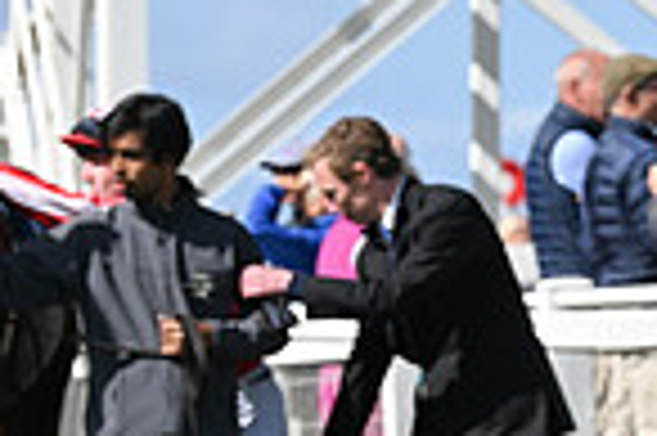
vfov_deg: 2.8
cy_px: 110
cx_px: 1287
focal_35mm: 486
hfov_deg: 4.2
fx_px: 8859
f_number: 5.6
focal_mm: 122
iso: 400
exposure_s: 1/2500
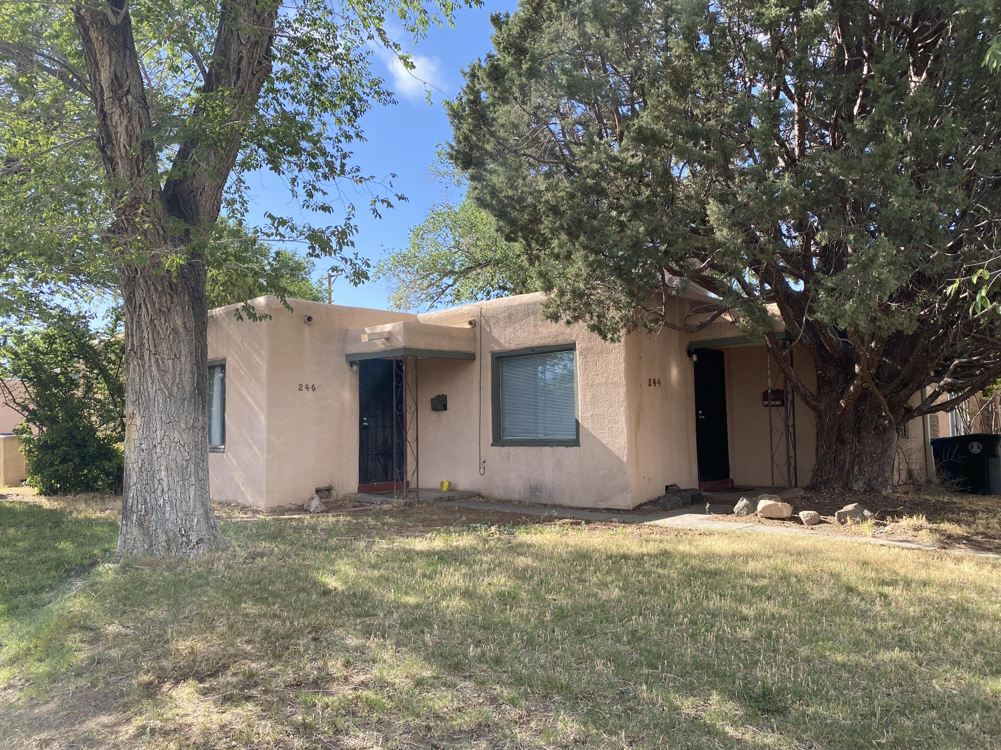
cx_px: 500
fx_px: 752
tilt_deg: +4.8
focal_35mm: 26
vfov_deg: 53.1
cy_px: 375
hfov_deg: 67.3
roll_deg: +1.8
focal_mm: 4.25
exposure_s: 1/805
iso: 32
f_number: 1.8
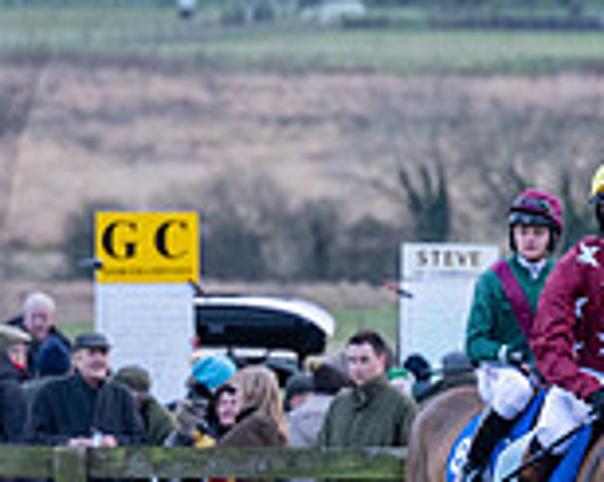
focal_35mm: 864
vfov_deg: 1.8
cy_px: 521
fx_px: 15435
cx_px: 849
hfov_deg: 2.2
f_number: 4
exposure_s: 1/400
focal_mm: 140
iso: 800
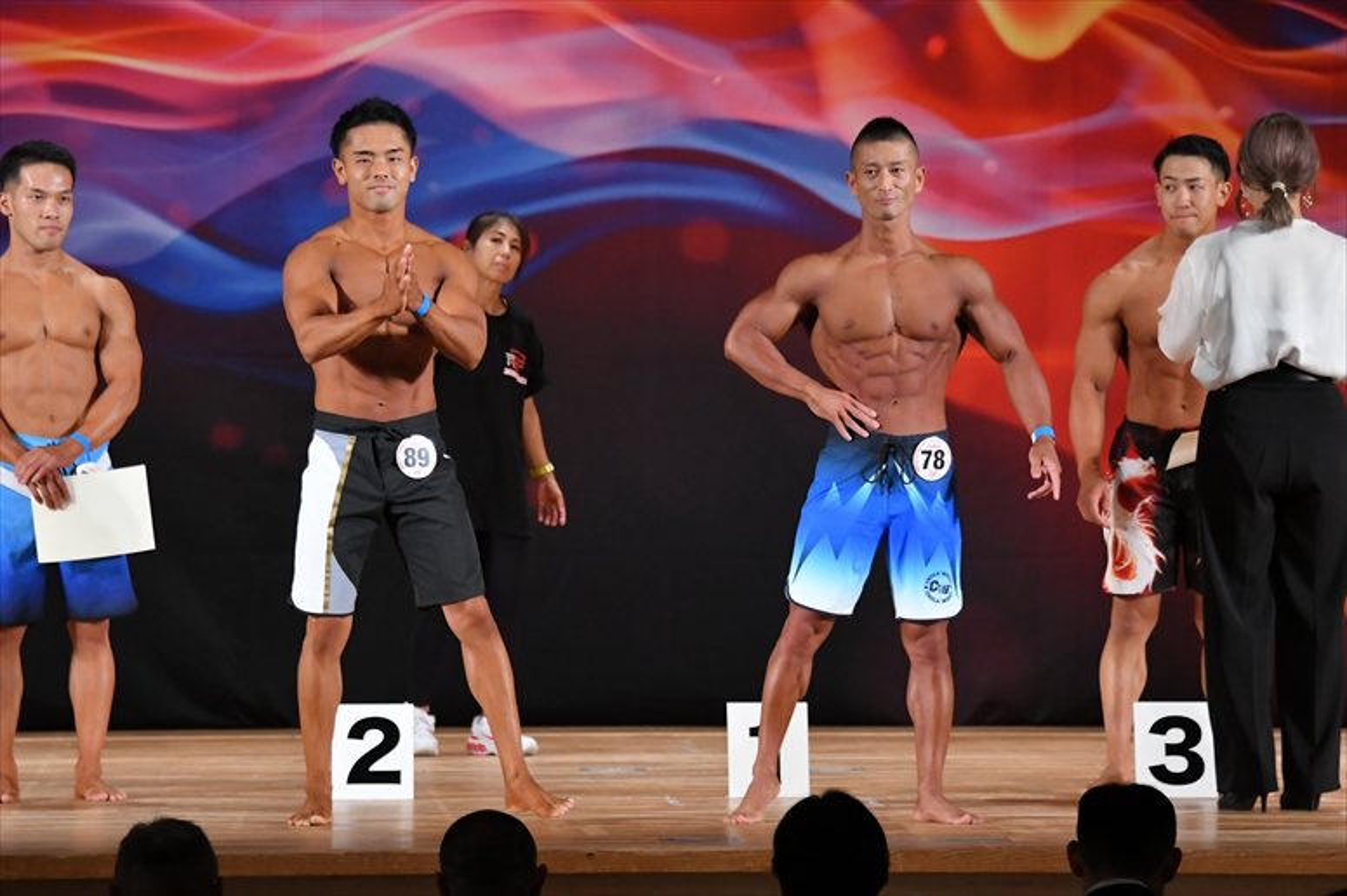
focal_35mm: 217
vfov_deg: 6.3
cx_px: 674
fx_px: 8116
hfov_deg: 9.5
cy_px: 448
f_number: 5.6
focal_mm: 145
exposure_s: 1/400
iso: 3200
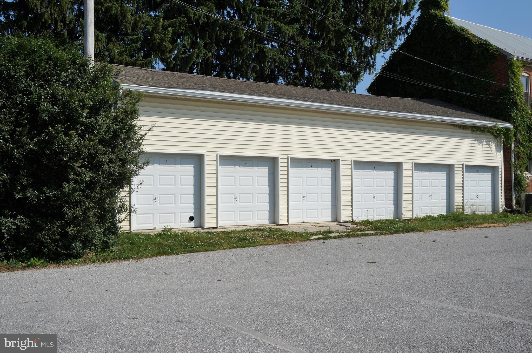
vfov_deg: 36.8
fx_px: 531
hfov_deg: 53.2
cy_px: 176
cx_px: 266
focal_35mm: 36
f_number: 11
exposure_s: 1/640
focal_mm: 24
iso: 200
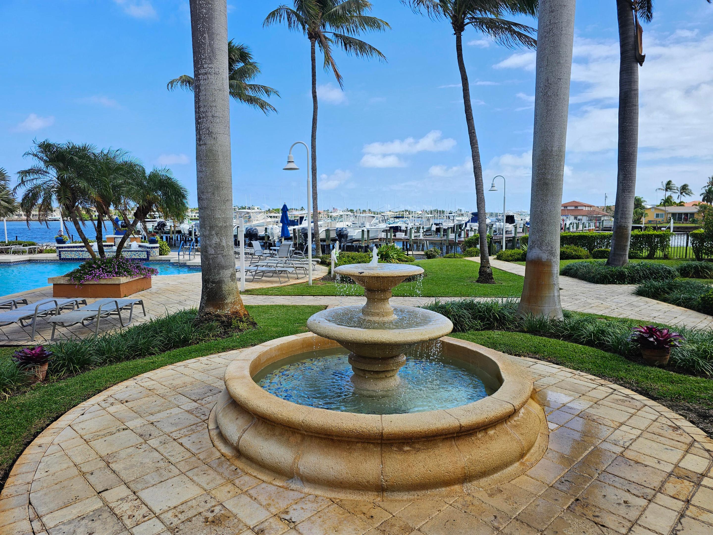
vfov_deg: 58.9
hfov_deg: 73.9
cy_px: 268
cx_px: 356
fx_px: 474
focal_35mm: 23
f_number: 1.7
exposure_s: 1/470
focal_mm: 6.3
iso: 10
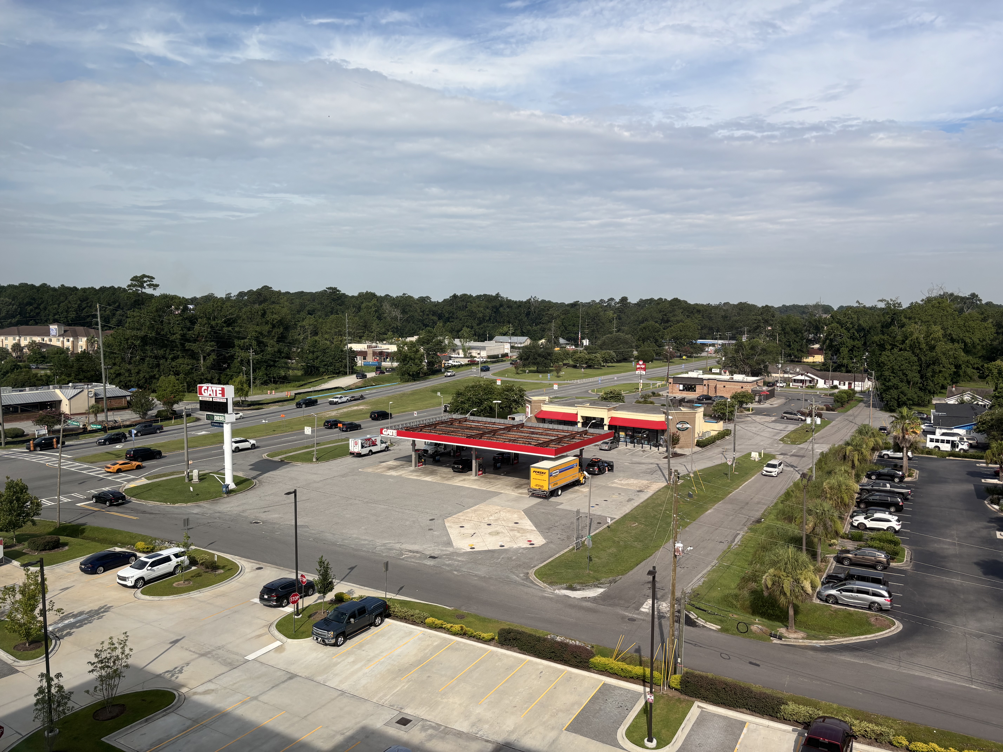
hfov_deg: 67.3
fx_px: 753
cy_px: 376
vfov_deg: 53.1
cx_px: 502
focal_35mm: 26
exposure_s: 1/2398
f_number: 1.6
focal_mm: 5.96
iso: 50
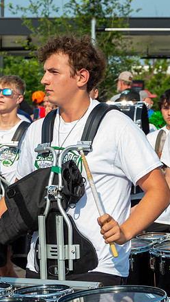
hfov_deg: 8.7
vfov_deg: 15.4
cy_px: 108
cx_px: 82
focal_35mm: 139
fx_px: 1114
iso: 1250
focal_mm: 66
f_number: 13
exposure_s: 1/2000
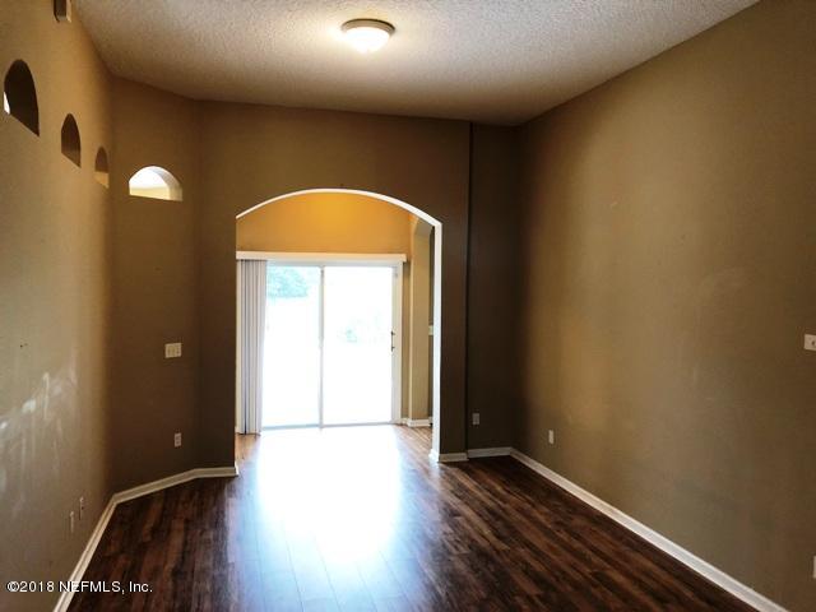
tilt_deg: -1.5
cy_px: 306
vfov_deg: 49.7
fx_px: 660
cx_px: 408
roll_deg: -2.6
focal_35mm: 28
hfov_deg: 63.4
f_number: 1.8
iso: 64
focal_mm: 3.99
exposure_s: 1/15
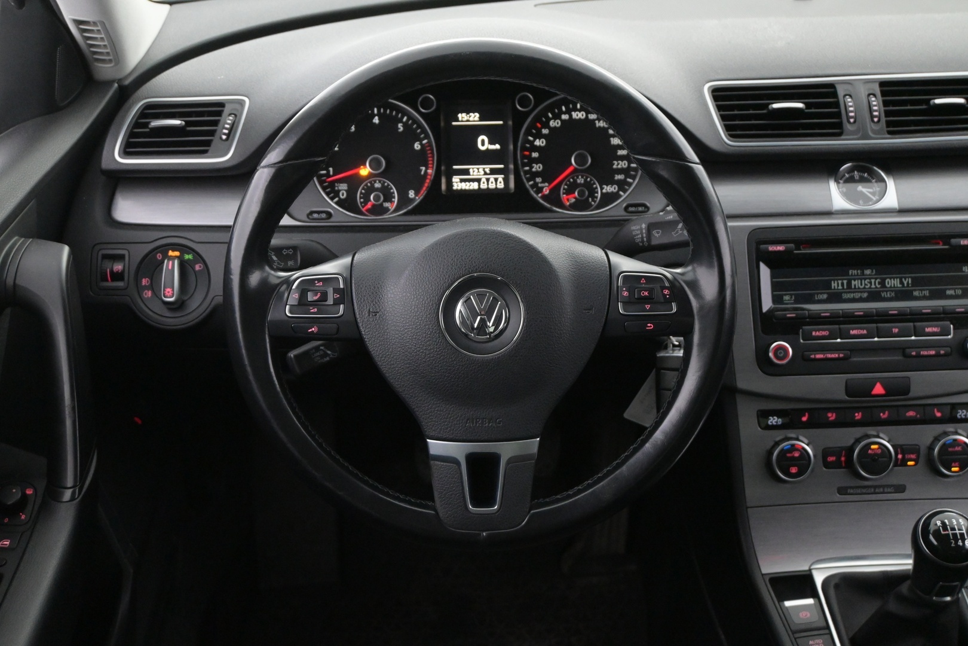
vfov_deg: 31.9
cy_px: 323
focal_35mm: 42
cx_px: 484
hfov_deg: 46.4
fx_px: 1129
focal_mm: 28
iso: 4500
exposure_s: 1/50
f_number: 4.5
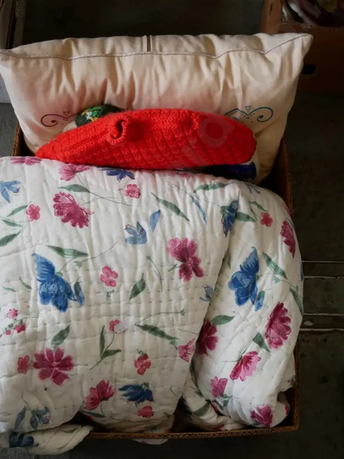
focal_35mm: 51
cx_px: 164
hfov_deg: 28.5
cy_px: 197
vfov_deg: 37.4
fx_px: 676
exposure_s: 1/60
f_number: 4.1
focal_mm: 20
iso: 500
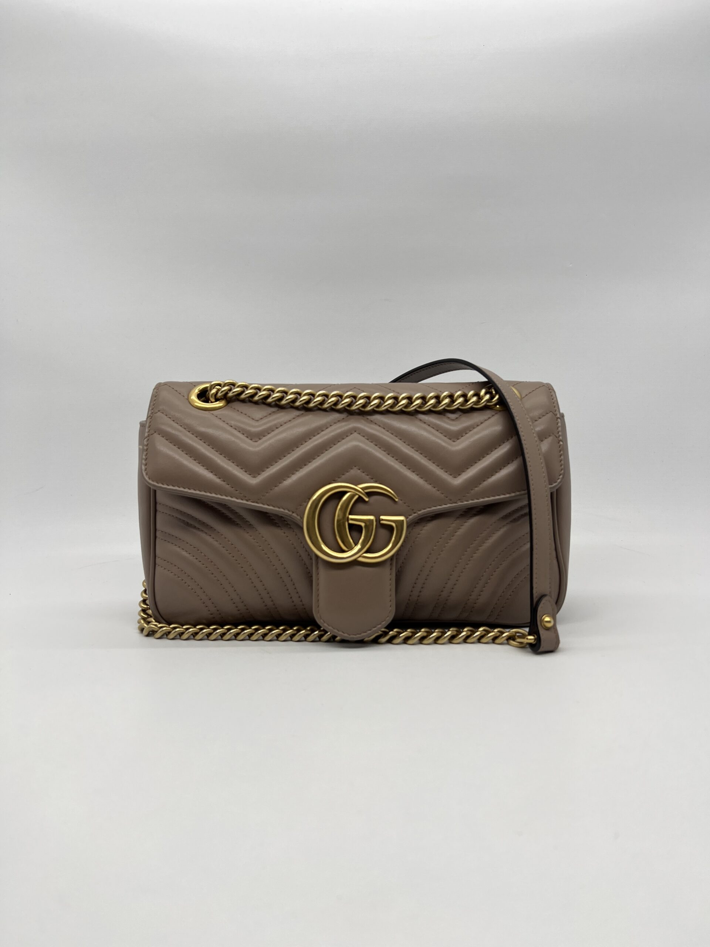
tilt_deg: -5.8
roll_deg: +0.9
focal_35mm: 26
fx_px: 711
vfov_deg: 67.3
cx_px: 355
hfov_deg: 53.1
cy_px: 474
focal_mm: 5.7
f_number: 1.5
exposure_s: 1/323
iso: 50
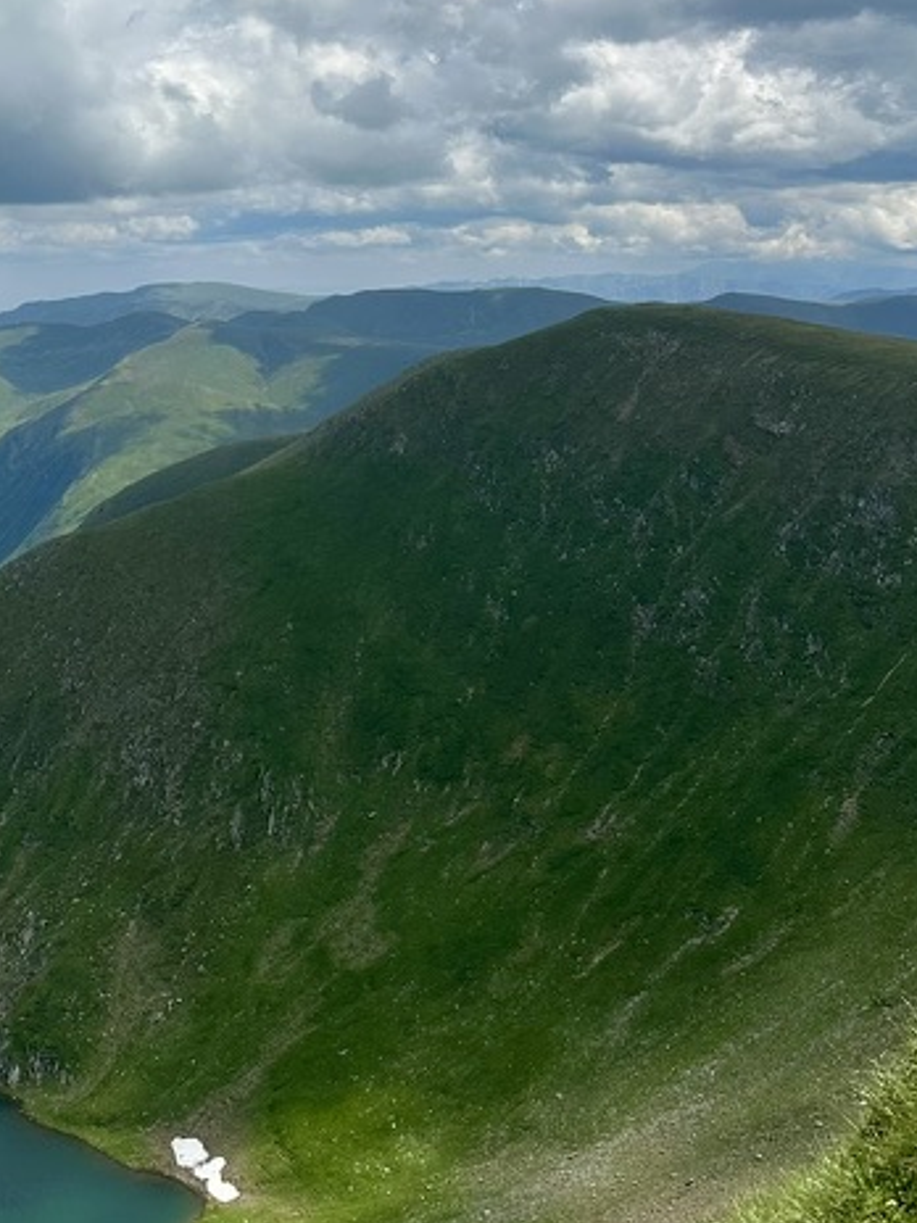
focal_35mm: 53
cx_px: 63
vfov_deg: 35.6
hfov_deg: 26.5
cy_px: 351
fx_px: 1872
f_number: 1.78
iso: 80
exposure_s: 1/8197
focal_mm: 6.86
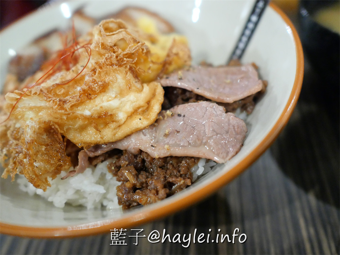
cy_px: 128
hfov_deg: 60.0
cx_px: 170
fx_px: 295
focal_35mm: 30
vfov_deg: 46.8
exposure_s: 1/60
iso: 2500
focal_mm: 15
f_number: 1.7
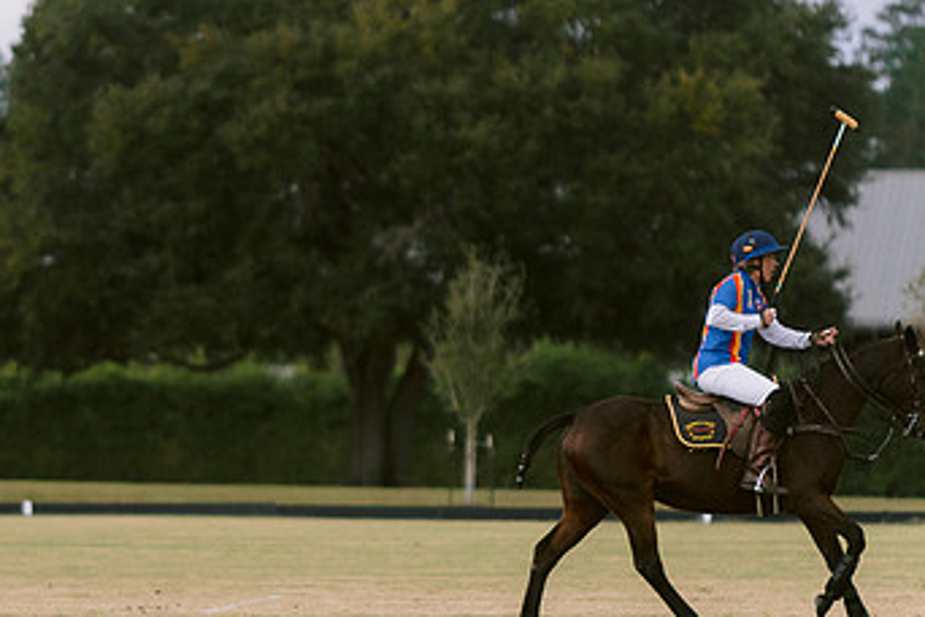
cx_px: 303
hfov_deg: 4.6
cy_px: 424
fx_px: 11407
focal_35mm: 444
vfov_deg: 3.1
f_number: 2.8
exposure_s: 1/5000
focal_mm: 200
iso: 200
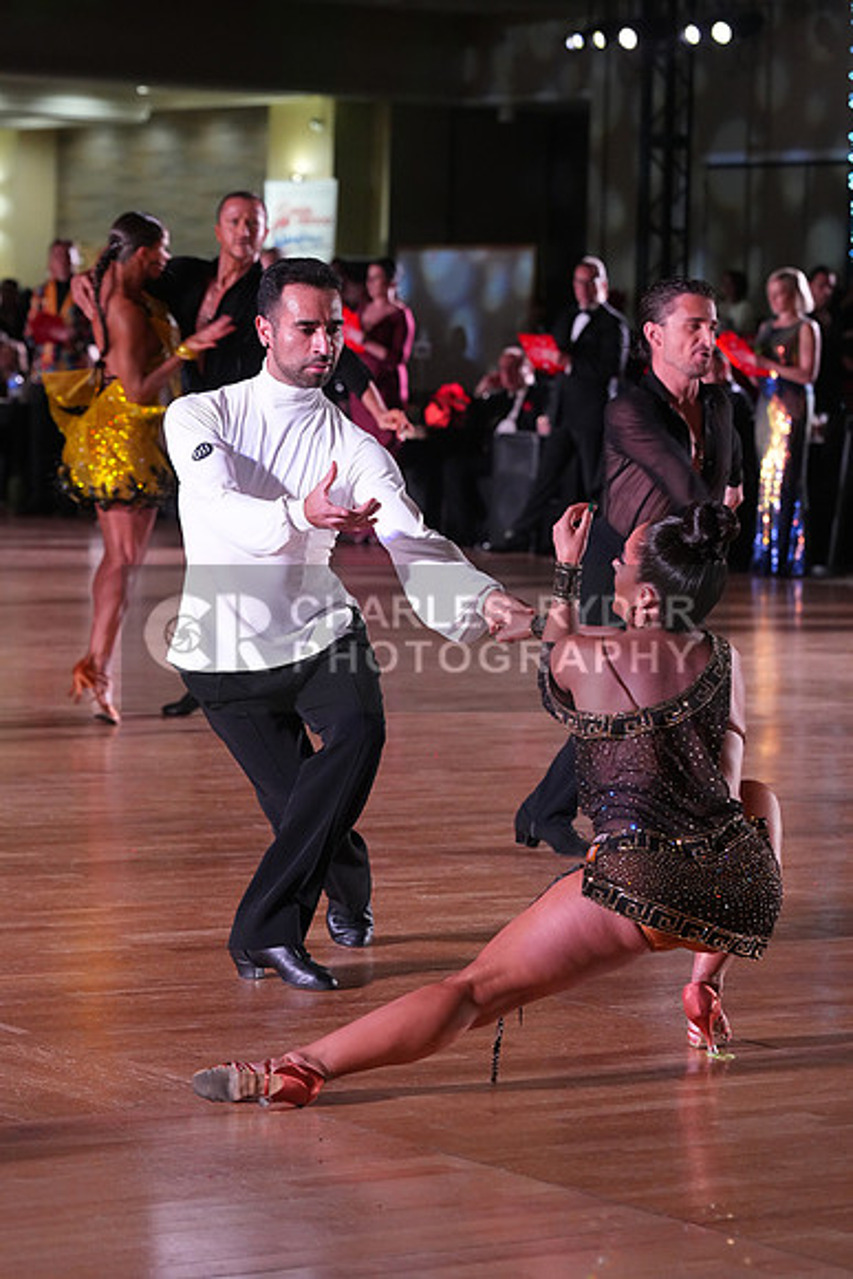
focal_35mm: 120
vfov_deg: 17.1
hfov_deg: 11.4
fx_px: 4262
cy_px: 640
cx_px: 426
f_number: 5.6
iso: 4000
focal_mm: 120
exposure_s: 1/200
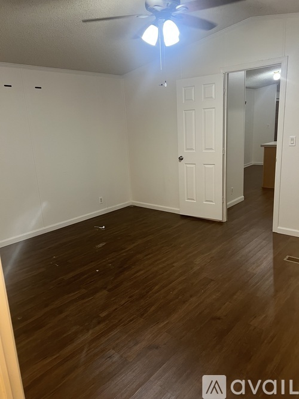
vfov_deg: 67.3
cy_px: 200
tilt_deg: -11.7
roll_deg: +2.9
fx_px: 300
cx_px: 150
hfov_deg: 53.0
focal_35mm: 26
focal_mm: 5.7
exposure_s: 1/60
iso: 160
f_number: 1.5
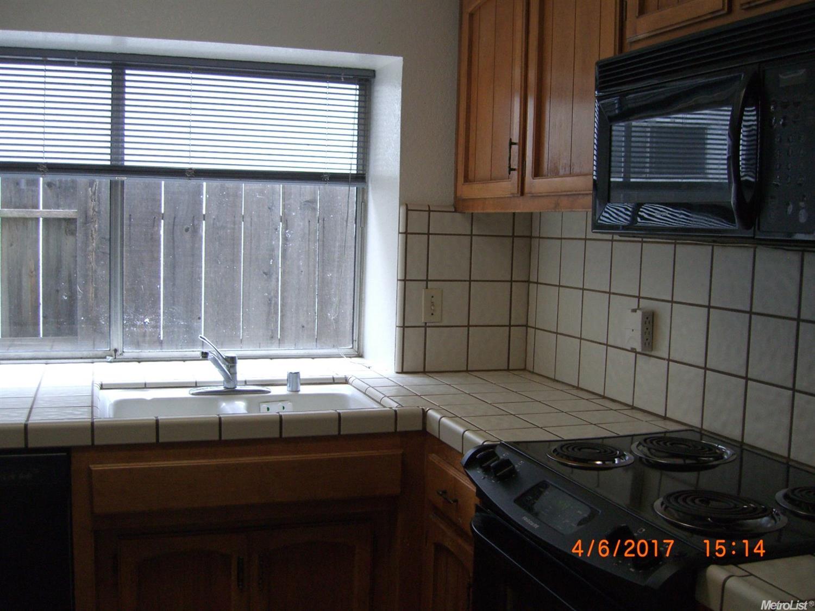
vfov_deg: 37.7
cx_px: 408
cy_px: 306
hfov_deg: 49.0
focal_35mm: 38
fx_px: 894
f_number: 2.8
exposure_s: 1/80
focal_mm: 7.9
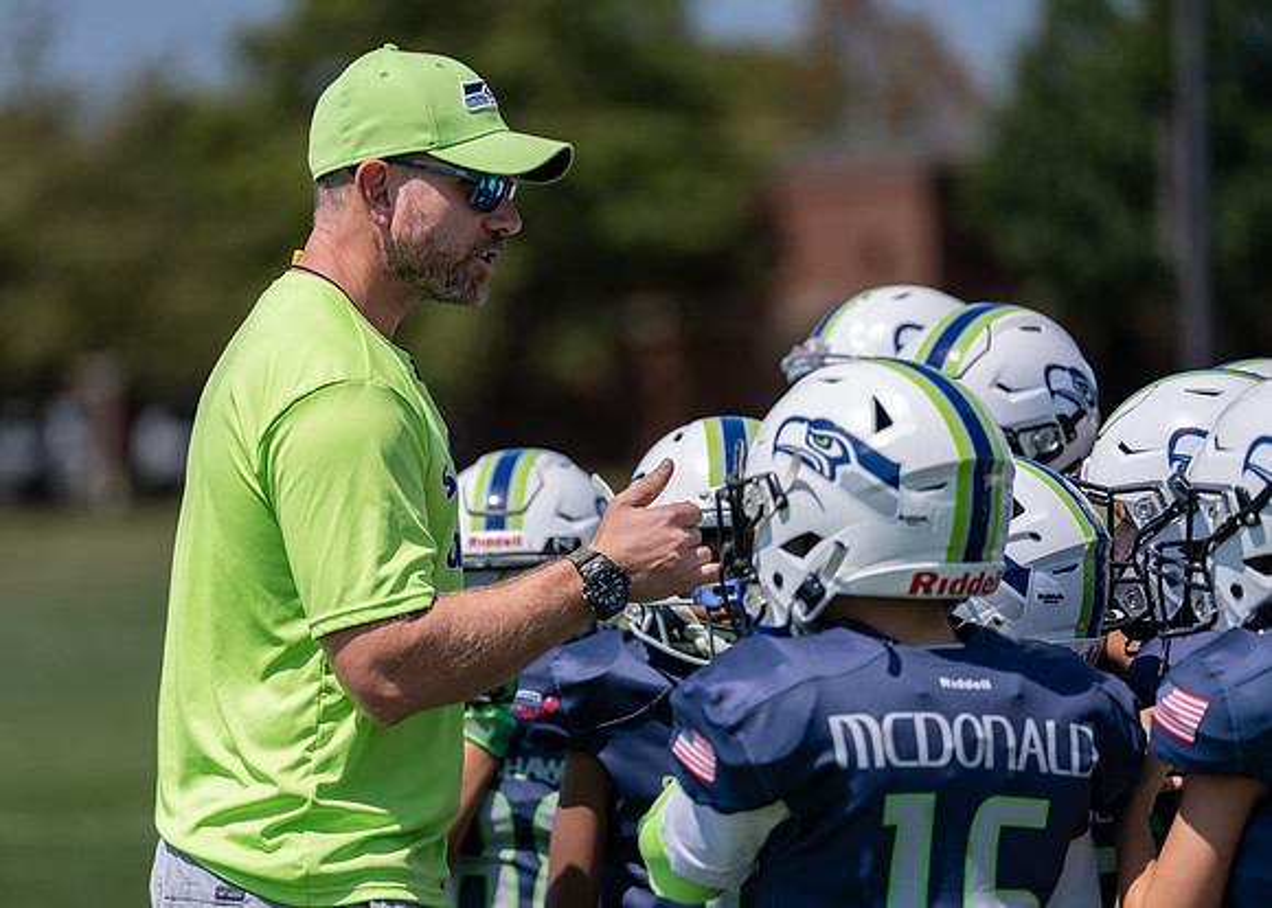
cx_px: 533
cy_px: 475
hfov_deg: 9.7
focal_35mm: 207
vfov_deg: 6.9
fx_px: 7485
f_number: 2.8
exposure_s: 1/2500
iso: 100
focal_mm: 182
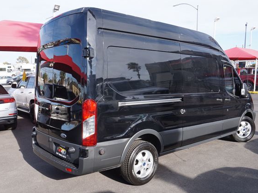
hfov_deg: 55.4
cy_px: 95
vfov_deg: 42.9
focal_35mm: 33
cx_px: 127
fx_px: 246
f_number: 8
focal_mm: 20
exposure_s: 1/80
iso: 100
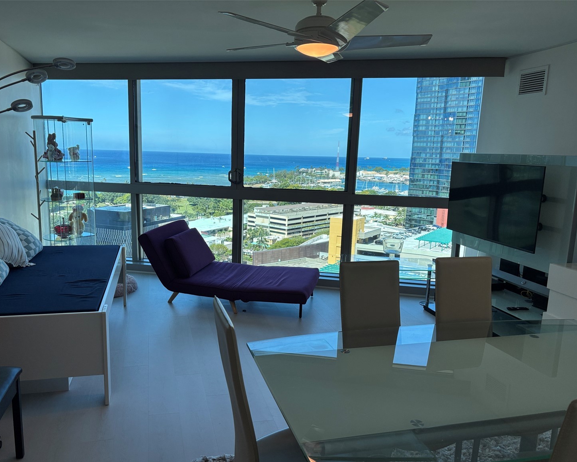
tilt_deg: -11.8
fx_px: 478
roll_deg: -1.8
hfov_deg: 62.1
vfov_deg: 51.5
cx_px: 262
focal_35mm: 28
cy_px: 239
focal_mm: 5.96
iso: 50
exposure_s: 1/313
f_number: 1.6
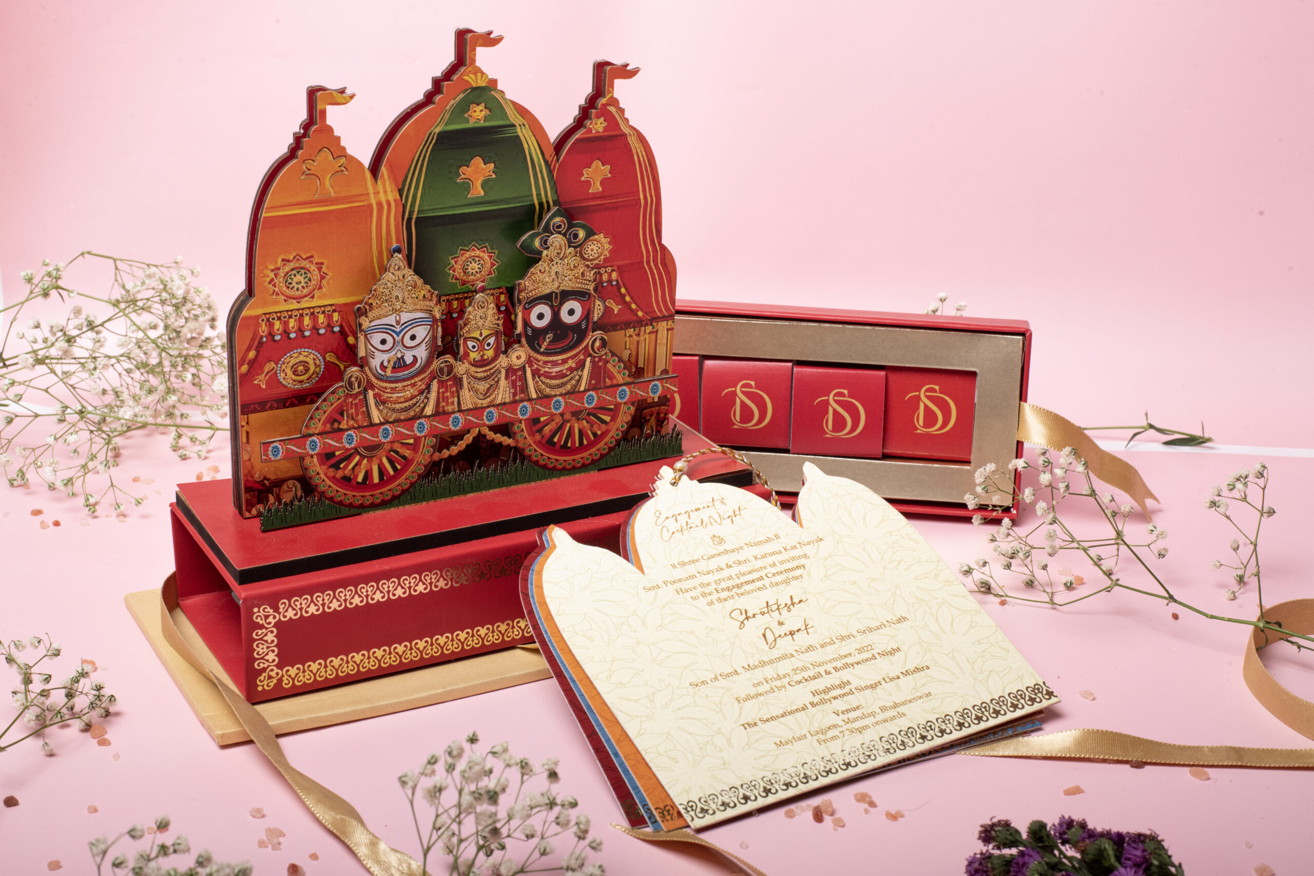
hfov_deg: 39.6
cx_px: 657
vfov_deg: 27.0
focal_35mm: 50
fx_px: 1825
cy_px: 438
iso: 800
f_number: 16
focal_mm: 50
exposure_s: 1/200
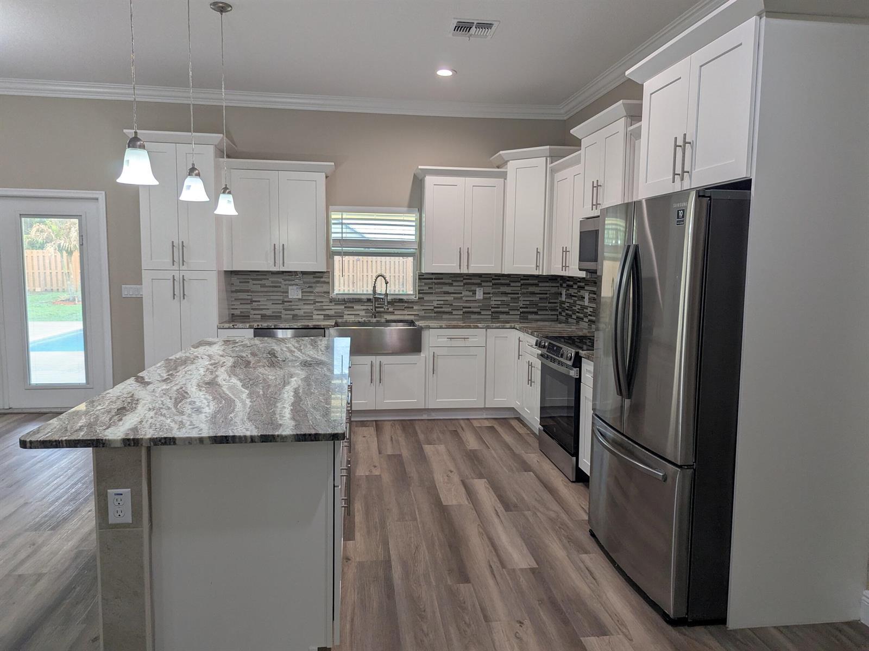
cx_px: 434
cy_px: 326
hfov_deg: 71.6
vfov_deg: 56.8
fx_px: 602
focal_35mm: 24
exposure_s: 1/120
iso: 82
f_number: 1.85
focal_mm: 6.81
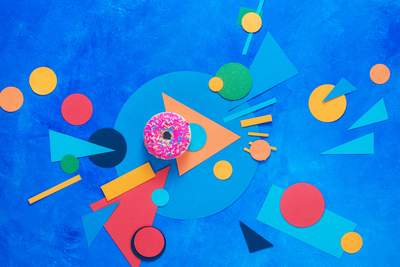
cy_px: 134
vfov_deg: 27.0
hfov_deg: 39.6
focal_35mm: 50
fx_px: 556
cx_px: 200
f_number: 5.6
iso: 125
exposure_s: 1/125
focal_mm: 50
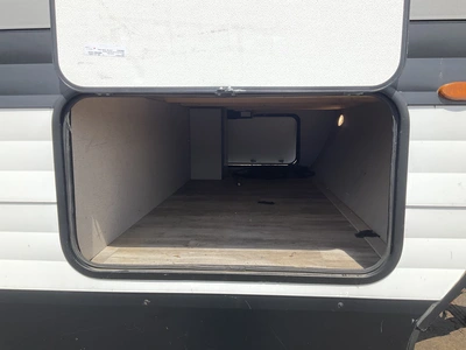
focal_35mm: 29
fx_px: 390
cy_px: 175
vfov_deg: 48.2
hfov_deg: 61.7
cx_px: 233
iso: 25
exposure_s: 1/1675
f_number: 1.8
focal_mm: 3
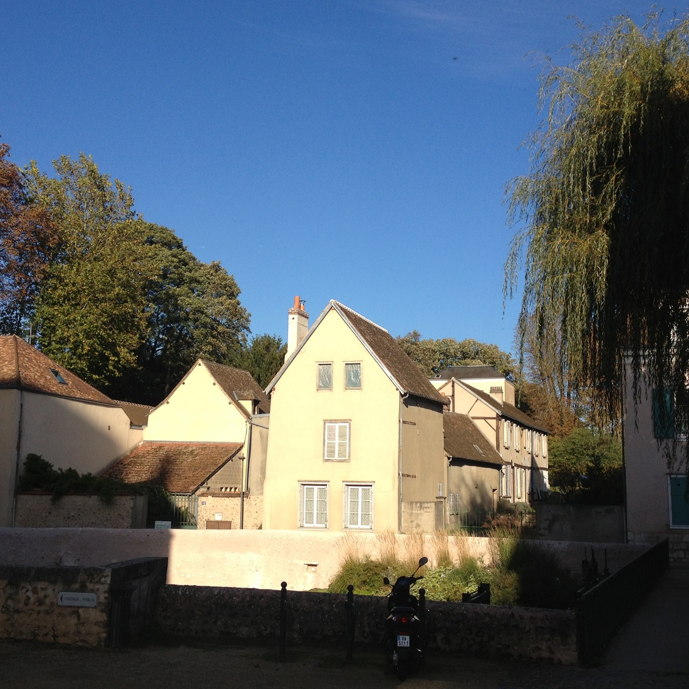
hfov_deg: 37.5
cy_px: 342
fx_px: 1013
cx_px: 336
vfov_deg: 37.6
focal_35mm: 45
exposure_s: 1/1577
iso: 50
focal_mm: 4.28
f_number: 2.4
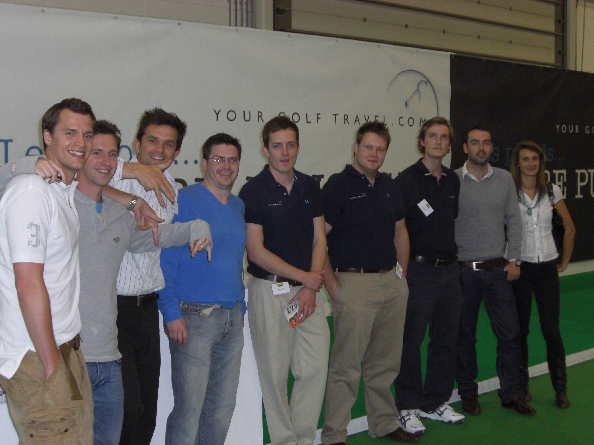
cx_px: 297
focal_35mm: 55
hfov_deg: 34.9
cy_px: 222
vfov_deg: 26.6
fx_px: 944
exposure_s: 1/60
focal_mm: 9
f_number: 3.3
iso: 200
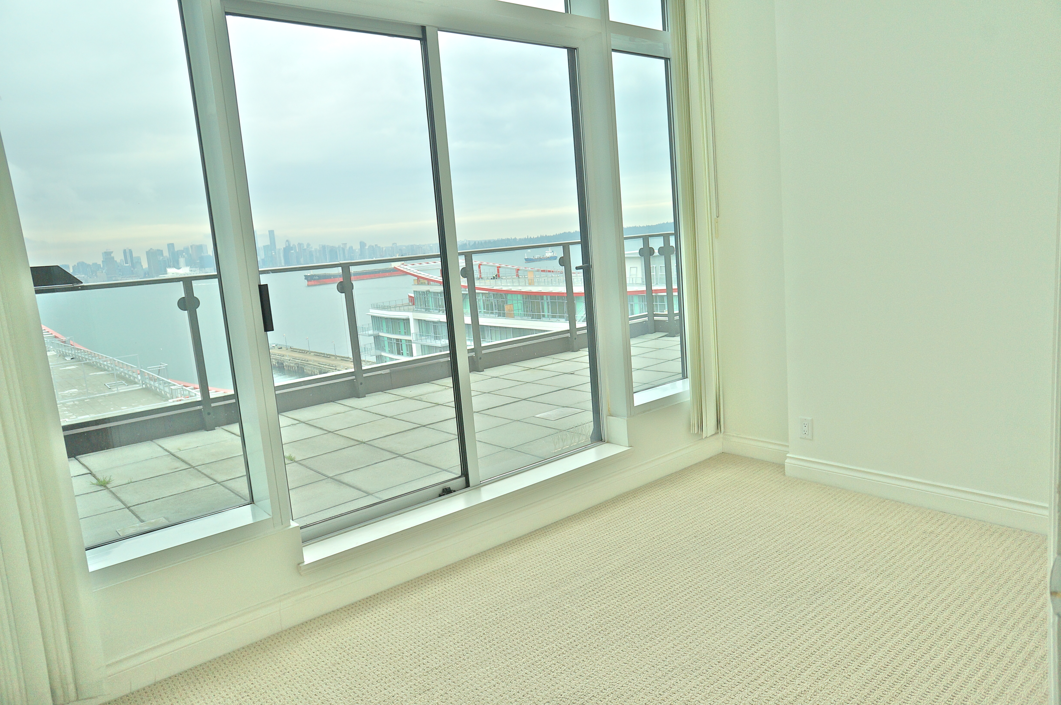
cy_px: 352
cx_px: 530
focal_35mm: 24
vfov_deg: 53.0
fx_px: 707
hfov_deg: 73.8
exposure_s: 1/160
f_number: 6.3
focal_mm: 16
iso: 200
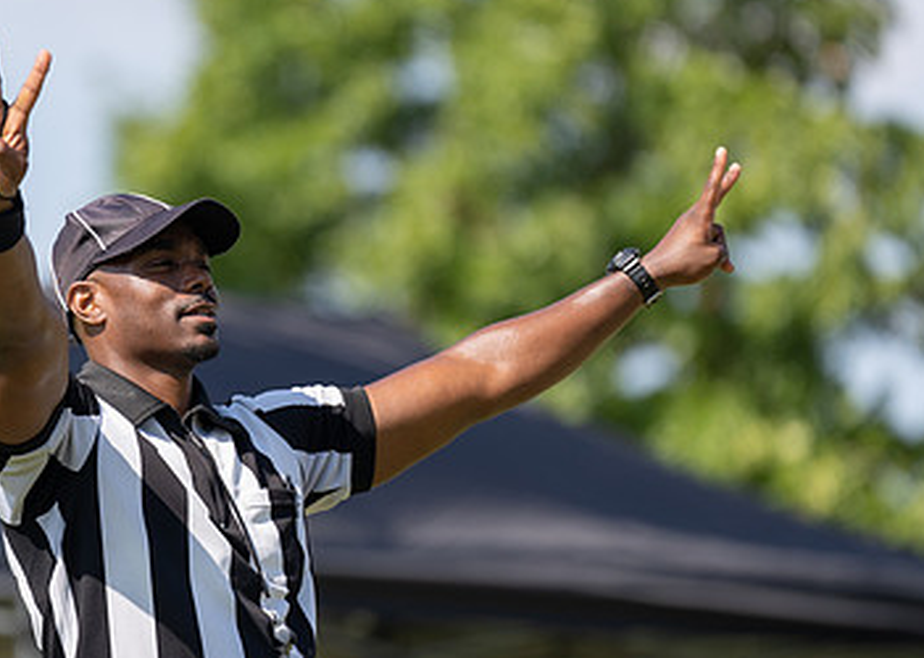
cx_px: 187
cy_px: 295
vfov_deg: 4.1
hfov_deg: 5.8
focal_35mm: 347
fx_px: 9097
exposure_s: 1/1600
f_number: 2.8
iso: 100
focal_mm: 200
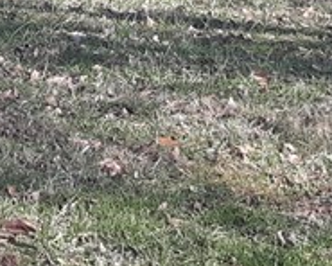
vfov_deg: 9.6
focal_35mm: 151
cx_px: -70
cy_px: -252
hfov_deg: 12.5
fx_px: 1484
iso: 40
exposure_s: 1/421
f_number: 1.7
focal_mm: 3.7
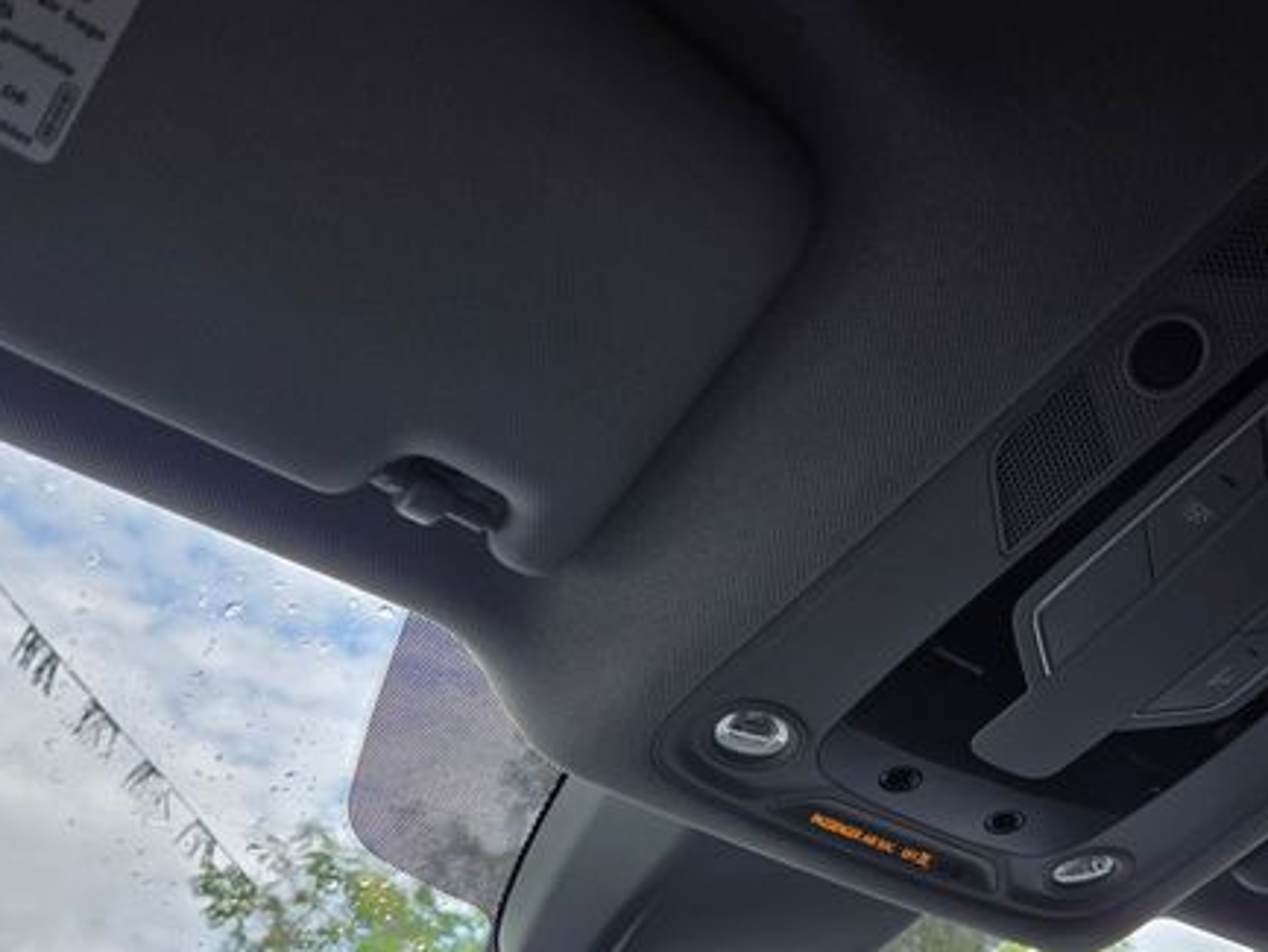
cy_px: 577
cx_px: 855
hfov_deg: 52.8
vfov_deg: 41.6
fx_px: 1246
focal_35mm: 34
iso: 25
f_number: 1.8
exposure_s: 1/430
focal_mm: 5.4
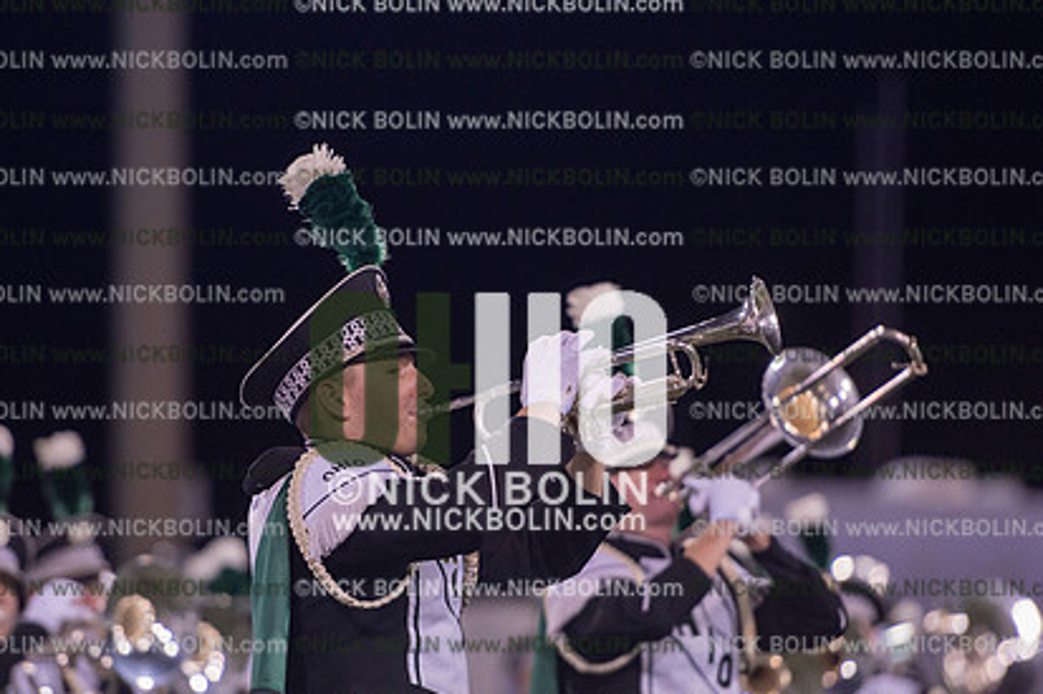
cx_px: 487
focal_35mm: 281
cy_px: 413
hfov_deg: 7.3
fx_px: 8138
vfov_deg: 4.9
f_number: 2.8
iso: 2500
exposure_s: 1/1250
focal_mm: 200
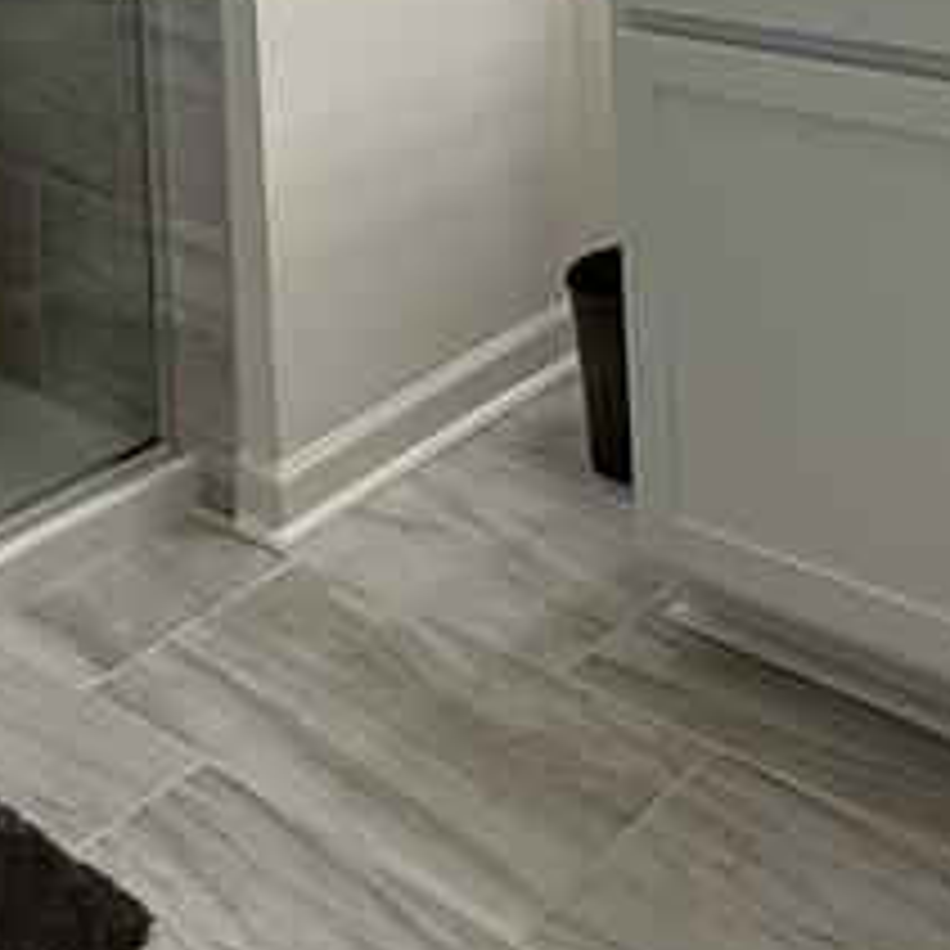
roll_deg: +2.3
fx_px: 1863
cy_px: -500
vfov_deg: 22.9
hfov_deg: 28.5
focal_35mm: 60
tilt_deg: +1.6
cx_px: 617
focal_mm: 2.22
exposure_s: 1/120
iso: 100
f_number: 2.2
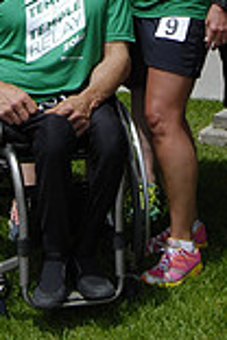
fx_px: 1371
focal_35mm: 145
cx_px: 105
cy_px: -266
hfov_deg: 9.5
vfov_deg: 12.9
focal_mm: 26
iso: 400
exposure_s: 1/800
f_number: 10
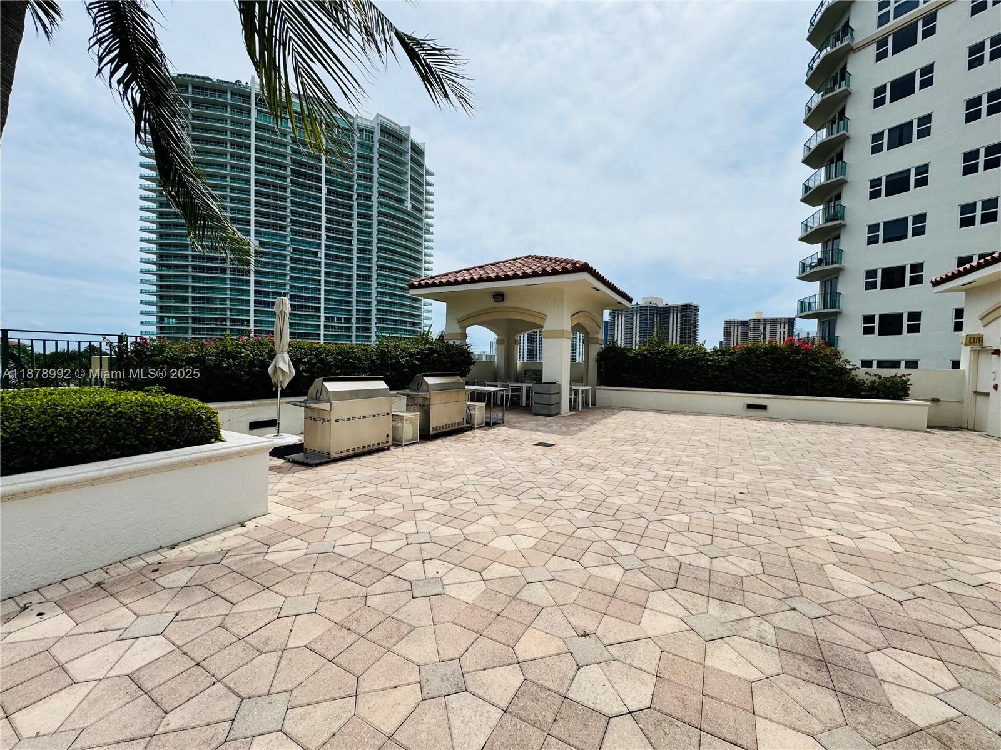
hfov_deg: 102.1
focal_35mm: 14
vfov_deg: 85.7
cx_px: 500
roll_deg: -0.9
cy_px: 375
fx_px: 405
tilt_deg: -1.6
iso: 50
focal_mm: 2.22
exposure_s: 1/3390
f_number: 2.2
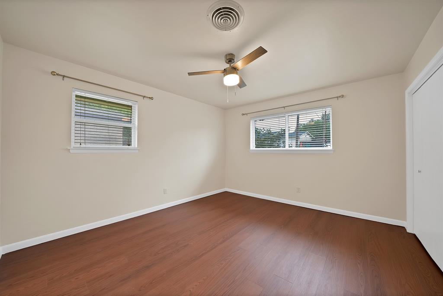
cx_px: 222
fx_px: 148
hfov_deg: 112.6
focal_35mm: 12
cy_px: 148
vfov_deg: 90.1
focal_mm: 12
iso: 640
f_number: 9
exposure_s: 1/3
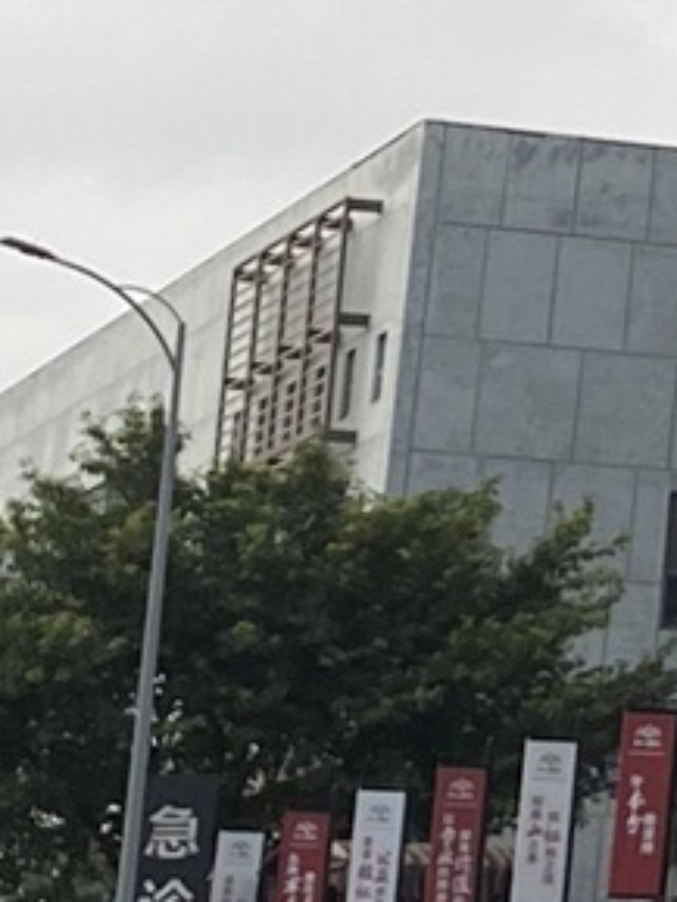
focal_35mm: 180
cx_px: 2065
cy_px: -353
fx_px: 4690
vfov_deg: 10.7
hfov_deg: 7.3
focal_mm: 4.25
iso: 32
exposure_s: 1/1346
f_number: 1.8
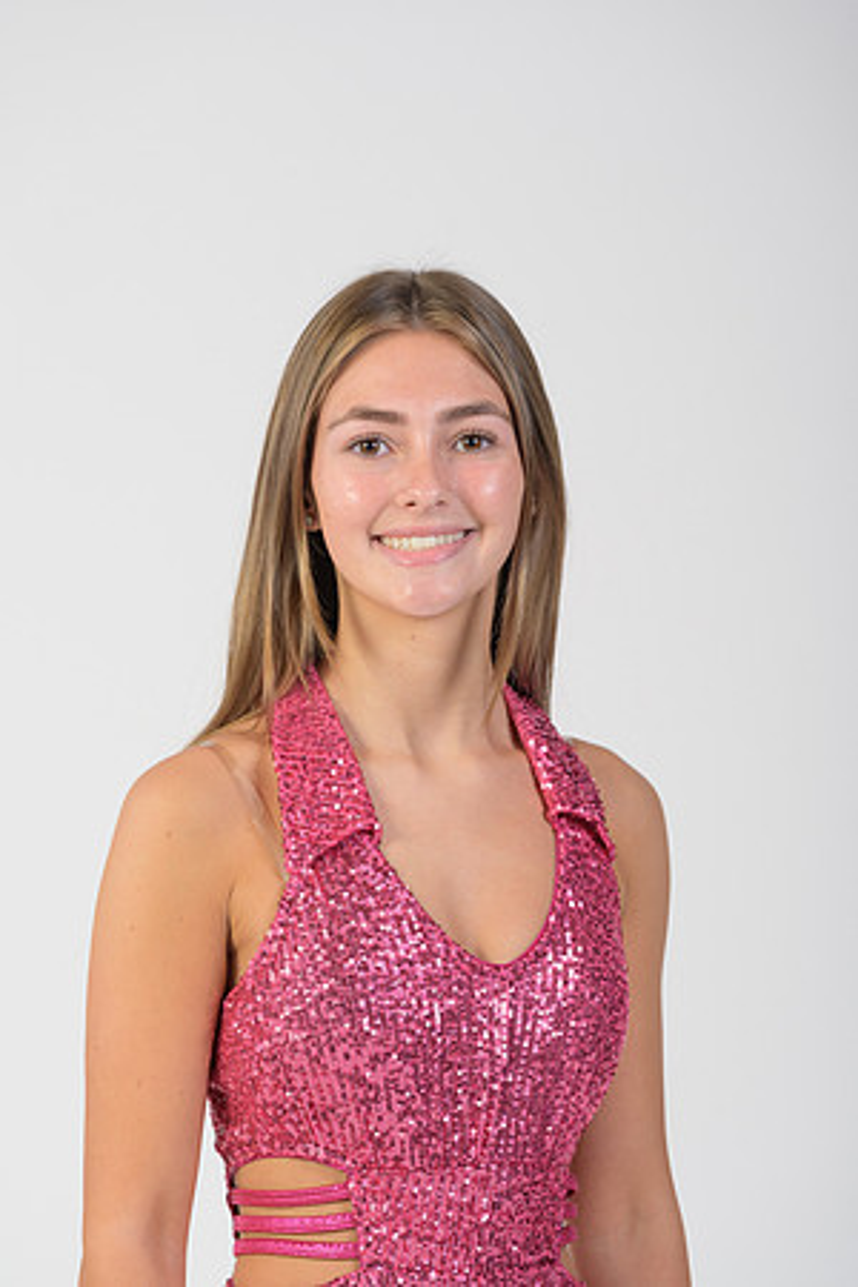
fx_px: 7149
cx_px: 429
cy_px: 644
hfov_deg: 6.9
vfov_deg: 10.3
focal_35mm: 200
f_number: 6.3
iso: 400
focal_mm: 200
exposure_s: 1/160
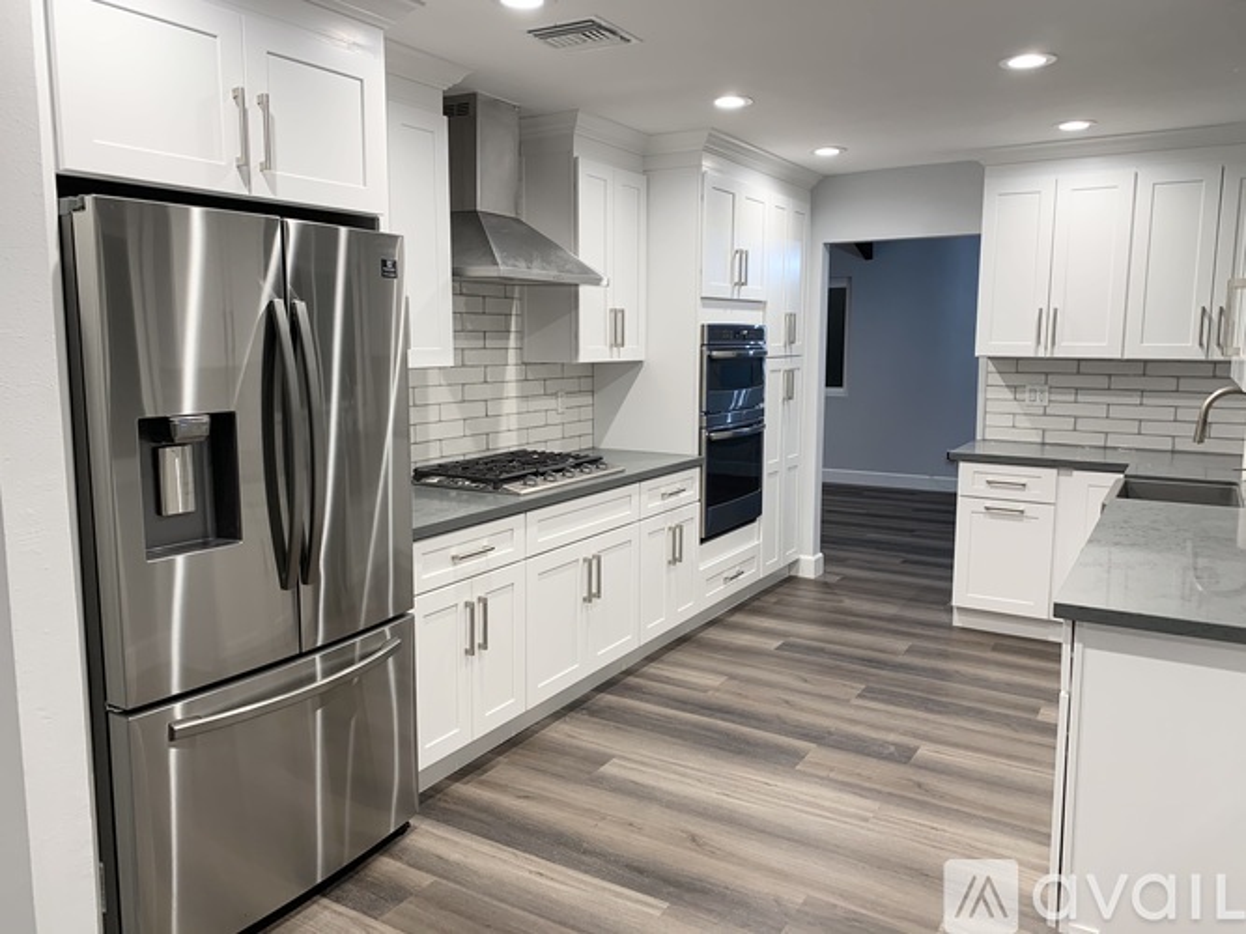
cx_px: 623
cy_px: 467
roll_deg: +0.2
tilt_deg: -9.0
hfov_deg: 67.3
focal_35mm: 26
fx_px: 936
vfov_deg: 53.0
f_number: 1.8
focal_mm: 4.25
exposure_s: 1/60
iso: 64
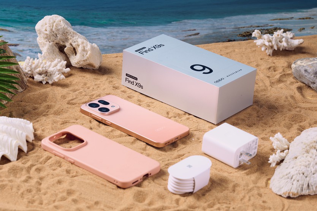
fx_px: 880
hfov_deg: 20.4
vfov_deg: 13.7
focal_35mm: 100
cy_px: 106
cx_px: 158
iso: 200
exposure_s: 1/160
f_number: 11
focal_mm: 100
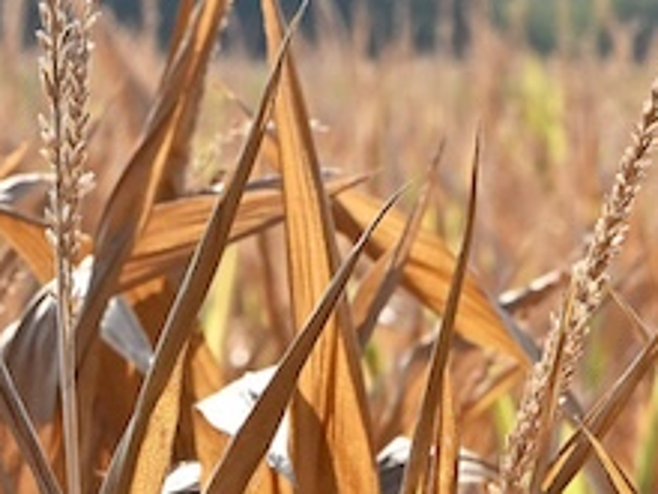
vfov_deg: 1.4
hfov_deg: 1.9
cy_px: 410
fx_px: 19921
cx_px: 93
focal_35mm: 1048
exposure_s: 1/250
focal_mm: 200
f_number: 16
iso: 400
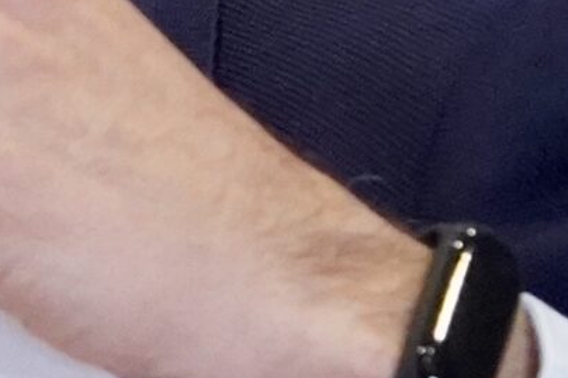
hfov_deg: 2.1
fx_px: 15692
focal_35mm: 995
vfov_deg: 1.4
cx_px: -724
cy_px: -275
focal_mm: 105
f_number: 5.6
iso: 10000
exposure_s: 1/200
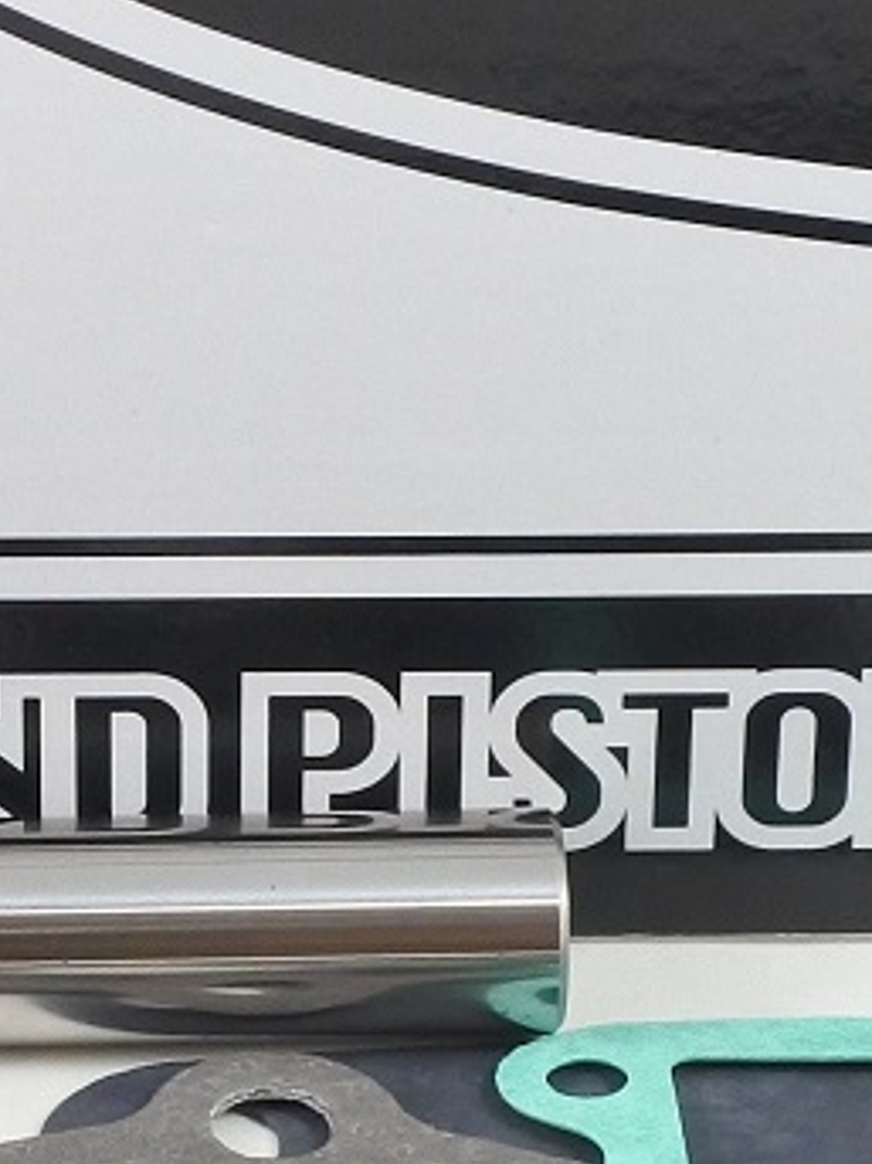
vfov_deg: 12.1
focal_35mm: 164
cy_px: 550
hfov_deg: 8.9
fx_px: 5512
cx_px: -295
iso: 560
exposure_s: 1/125
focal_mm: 12.6
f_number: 3.8
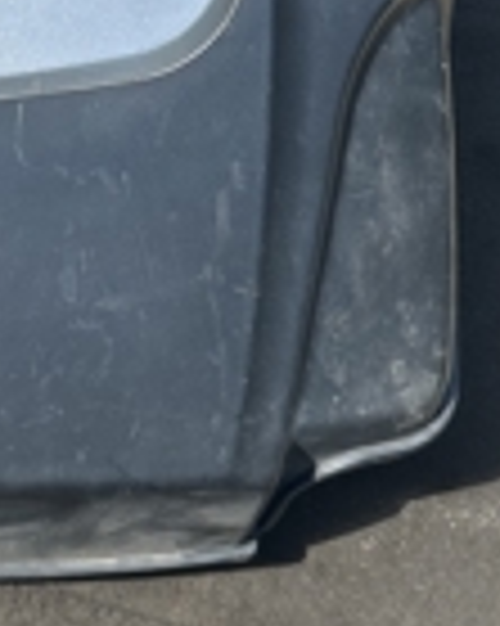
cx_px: -209
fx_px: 1500
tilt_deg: -73.0
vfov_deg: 22.7
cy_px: 14
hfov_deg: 17.4
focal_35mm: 81
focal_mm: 6.86
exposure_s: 1/2591
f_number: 1.78
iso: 80
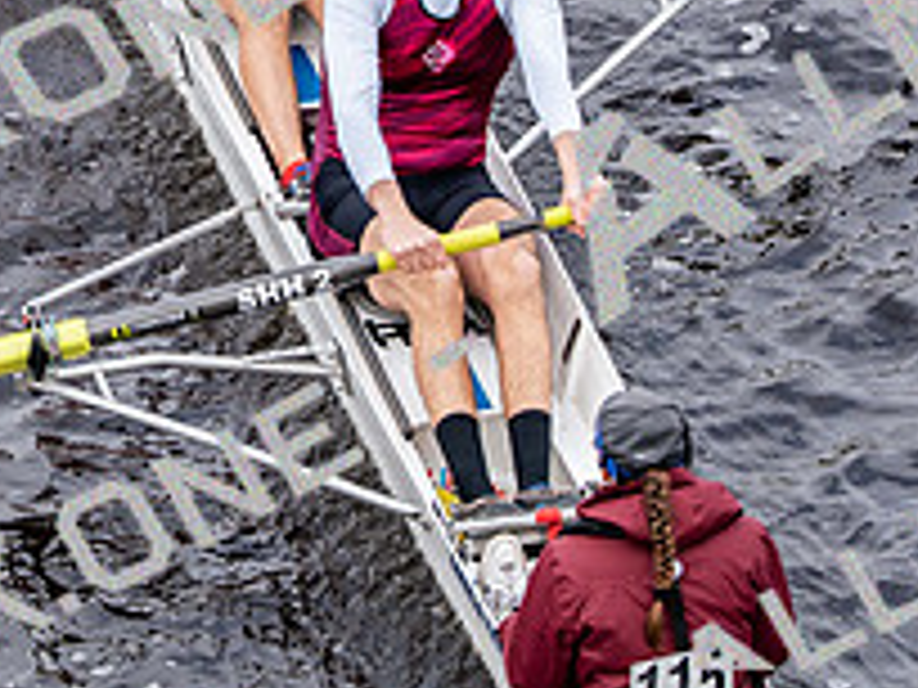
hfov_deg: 3.6
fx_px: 14506
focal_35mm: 547
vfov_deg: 2.7
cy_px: -101
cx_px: 189
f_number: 2.8
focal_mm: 200
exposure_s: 1/2000
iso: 320
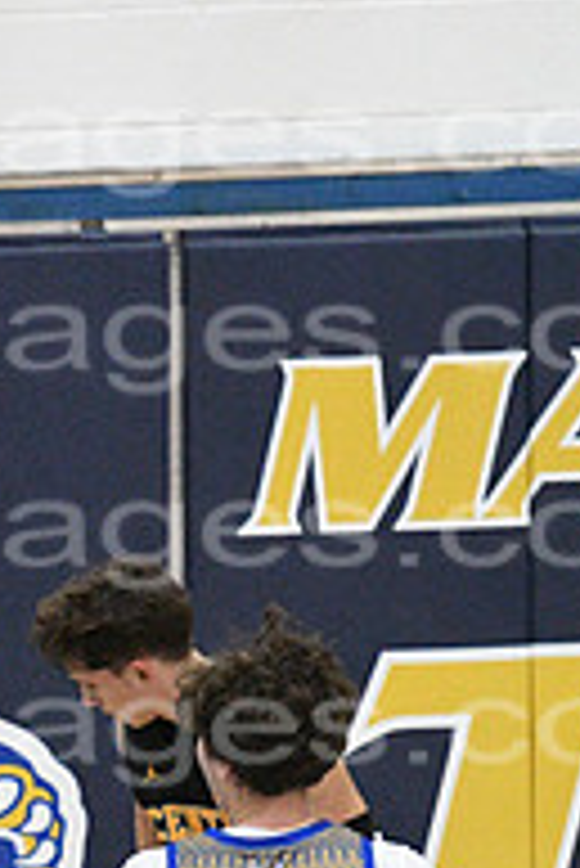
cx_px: -243
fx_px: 20130
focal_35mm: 835
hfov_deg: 1.6
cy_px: 830
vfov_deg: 2.5
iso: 10000
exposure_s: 1/800
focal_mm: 185
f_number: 4
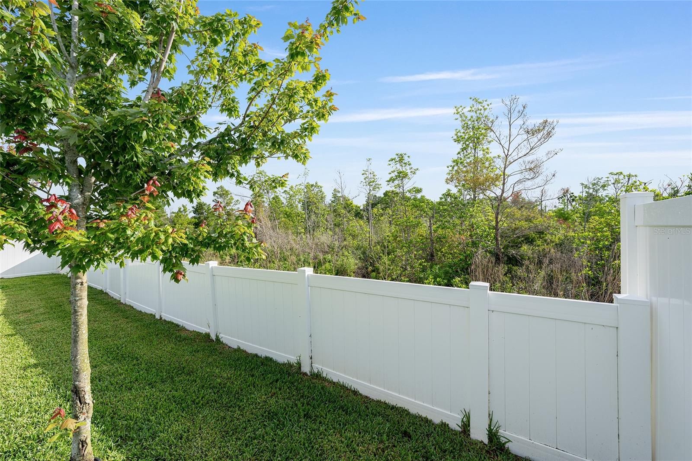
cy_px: 230
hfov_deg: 104.3
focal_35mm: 14
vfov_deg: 81.2
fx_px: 269
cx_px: 346
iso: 200
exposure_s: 1/320
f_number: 8
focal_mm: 14
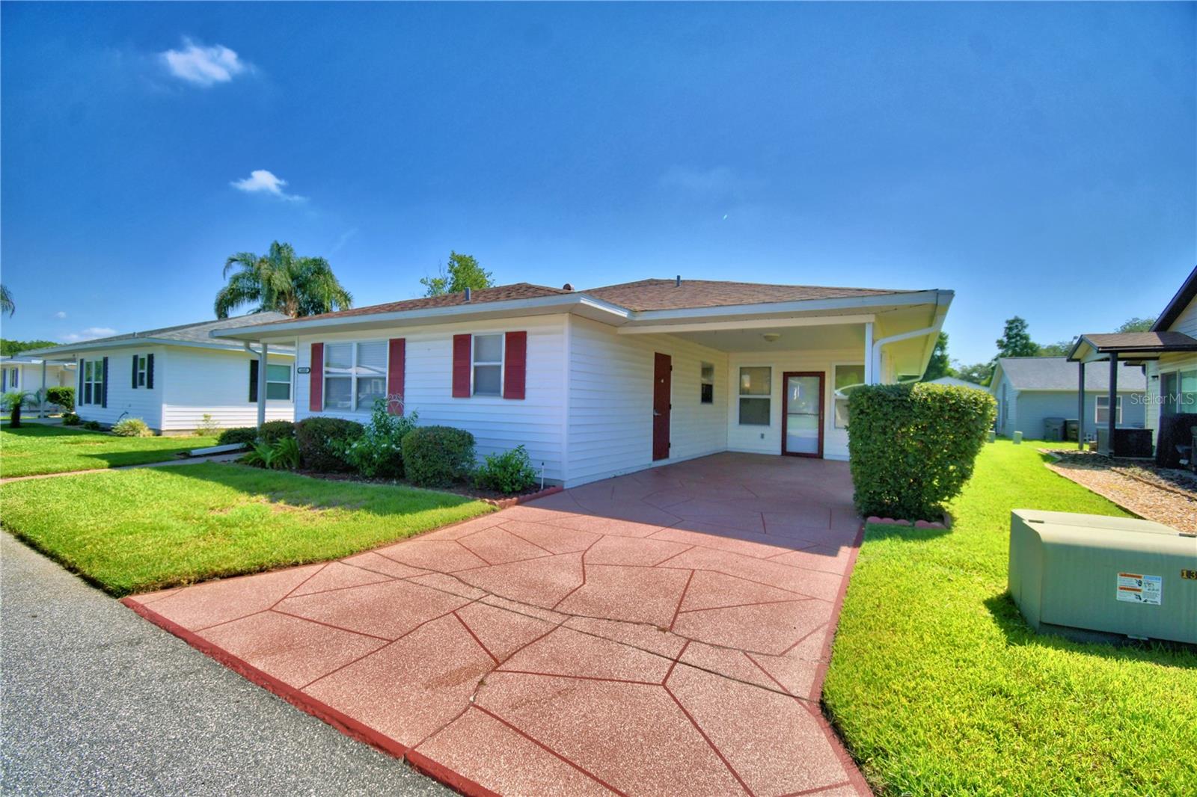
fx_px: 499
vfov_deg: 77.3
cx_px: 598
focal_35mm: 15
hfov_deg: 100.4
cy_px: 398
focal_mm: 10
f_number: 4.5
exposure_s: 1/1600
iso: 100
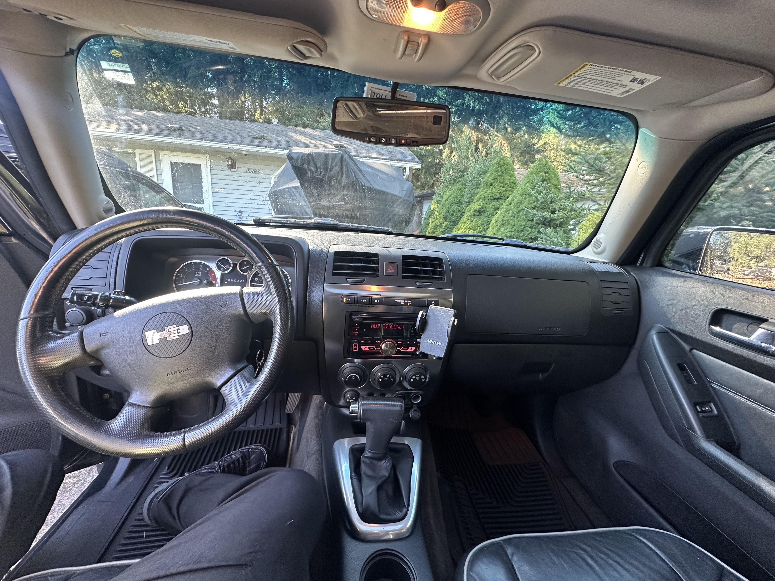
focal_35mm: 14
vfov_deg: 85.7
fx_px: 313
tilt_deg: -12.8
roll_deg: -4.6
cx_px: 388
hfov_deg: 102.1
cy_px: 290
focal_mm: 2.22
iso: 200
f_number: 2.2
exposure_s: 1/99
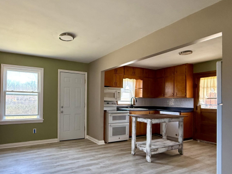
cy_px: 99
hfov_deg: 74.4
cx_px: 81
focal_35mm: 22
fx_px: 147
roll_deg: -0.7
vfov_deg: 60.8
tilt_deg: +1.0
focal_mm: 2.22
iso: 320
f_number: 2.2
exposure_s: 1/99
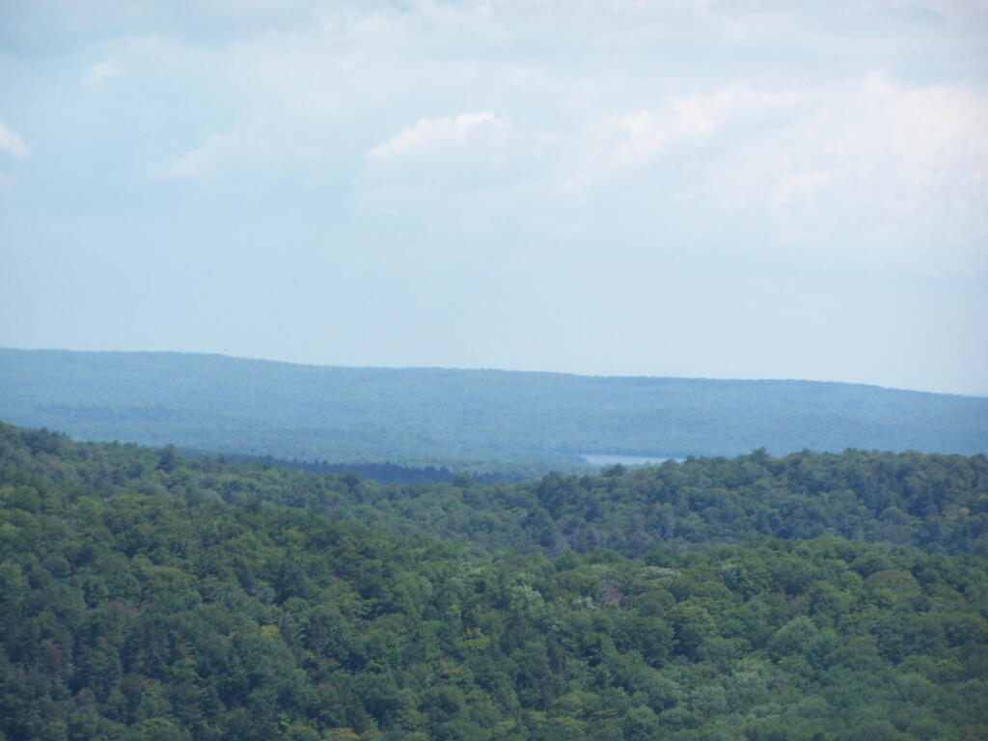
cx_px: 494
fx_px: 5965
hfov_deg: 9.5
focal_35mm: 209
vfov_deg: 7.1
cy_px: 370
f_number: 3.2
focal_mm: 34.6
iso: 80
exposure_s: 1/1000
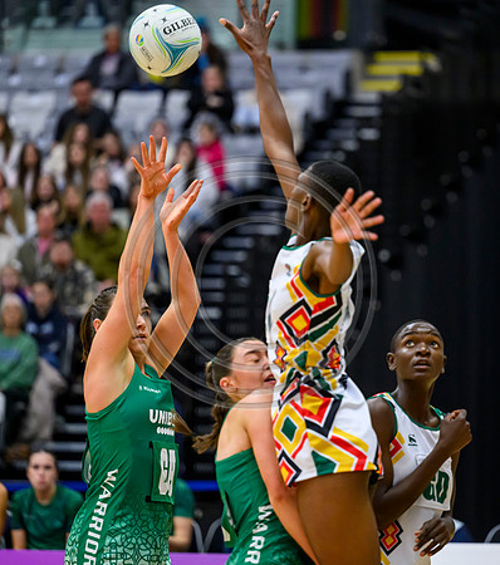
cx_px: 331
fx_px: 4014
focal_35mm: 230
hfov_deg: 7.1
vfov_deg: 8.1
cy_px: 282
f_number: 2.8
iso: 4000
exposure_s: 1/1000
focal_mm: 170
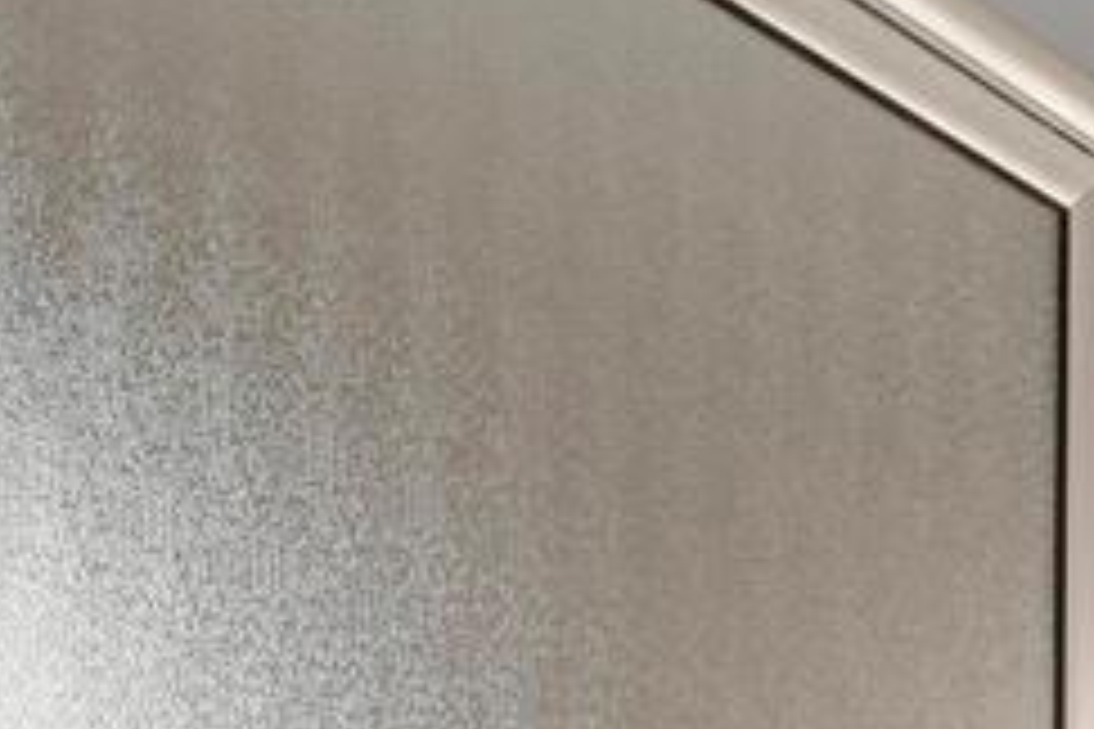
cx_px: 1668
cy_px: 1980
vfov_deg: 10.0
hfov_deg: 16.5
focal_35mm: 112
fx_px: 3403
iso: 250
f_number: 8
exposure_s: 1
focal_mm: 17
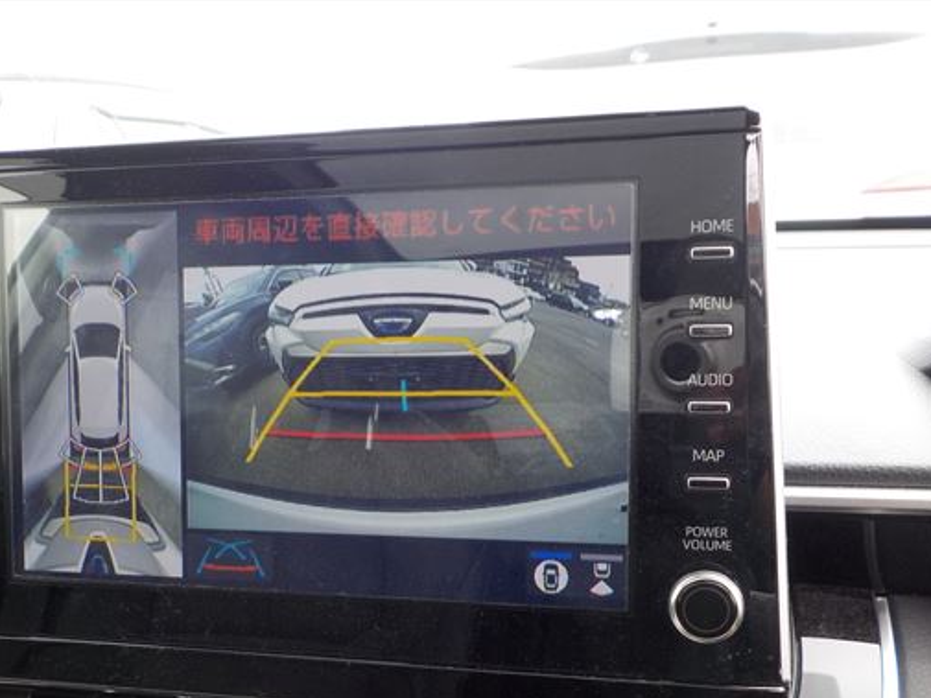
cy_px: 440
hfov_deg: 48.7
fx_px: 1022
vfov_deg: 37.5
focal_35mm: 38
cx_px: 380
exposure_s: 1/80
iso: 125
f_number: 3.3
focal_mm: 4.1
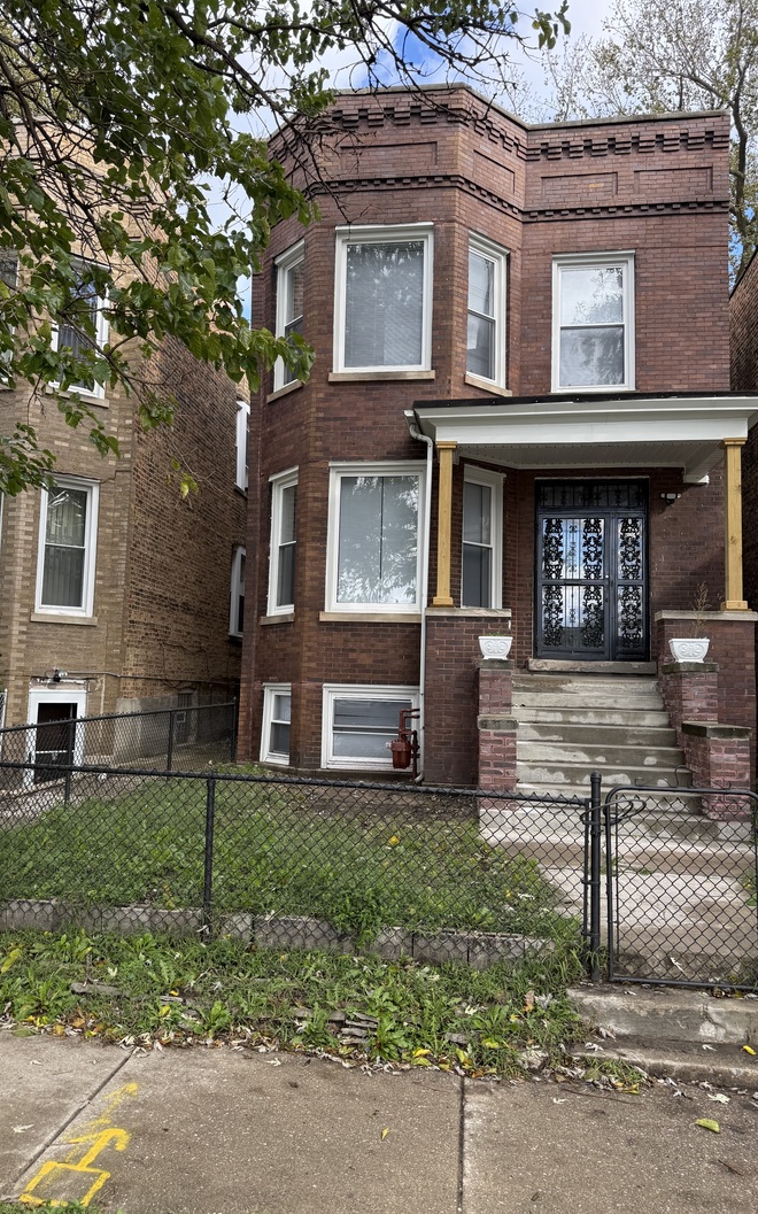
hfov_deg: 47.6
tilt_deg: +4.9
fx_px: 860
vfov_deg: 70.4
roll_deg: -1.1
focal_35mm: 26
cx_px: 369
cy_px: 595
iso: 100
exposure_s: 1/1192
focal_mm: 6.76
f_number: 1.78
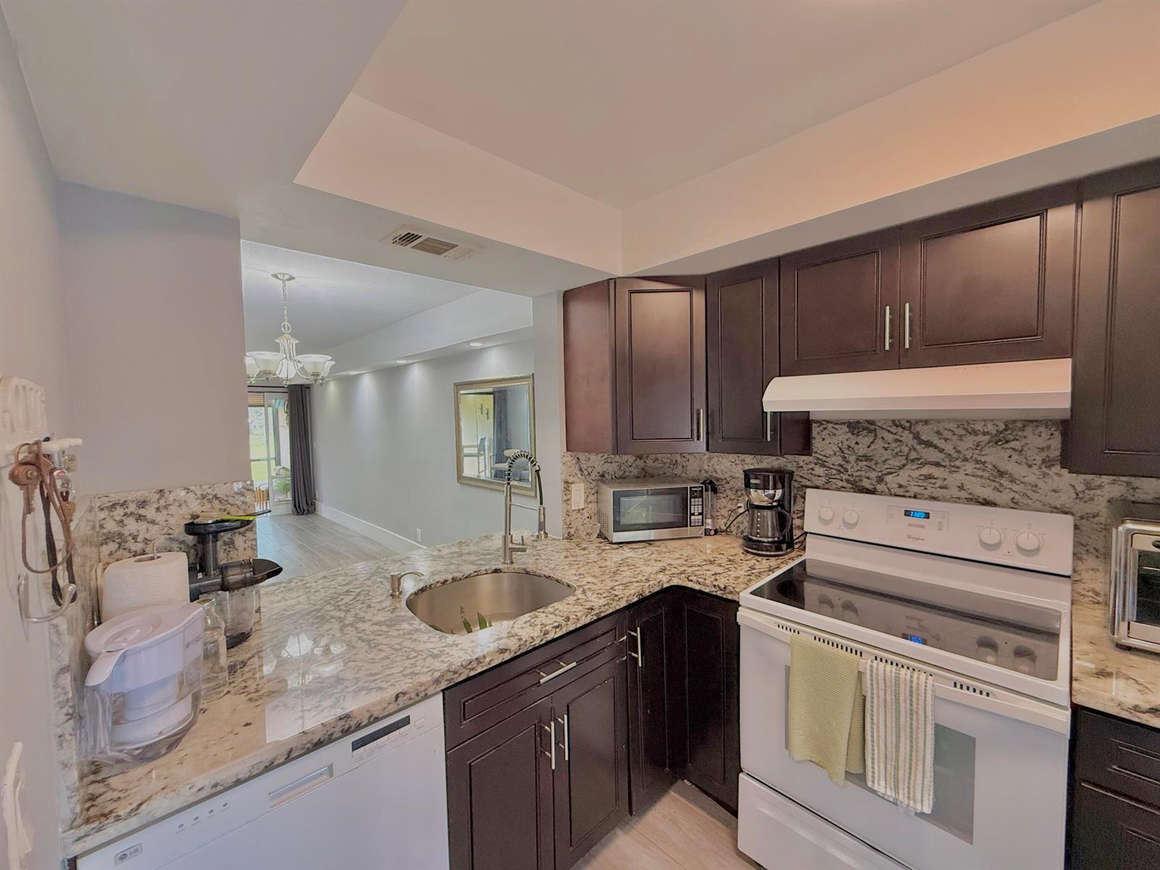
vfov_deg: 85.7
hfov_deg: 102.1
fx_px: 469
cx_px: 580
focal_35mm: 14
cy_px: 435
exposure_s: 1/60
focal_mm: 2.22
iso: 250
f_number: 2.2
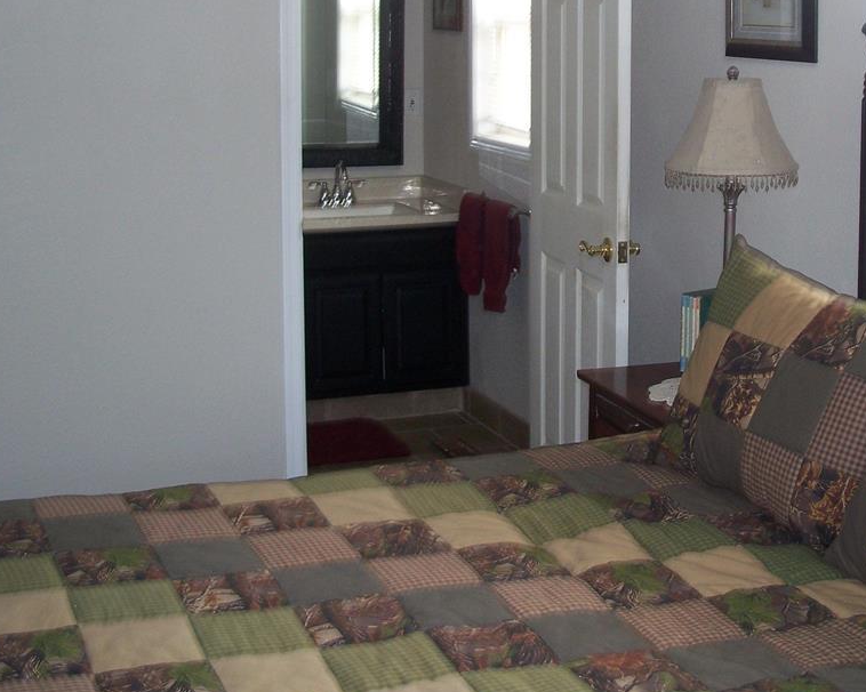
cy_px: 160
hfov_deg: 30.7
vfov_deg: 24.7
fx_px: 1563
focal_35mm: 61
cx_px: 588
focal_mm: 7.8
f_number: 2.8
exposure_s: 1/60
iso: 125
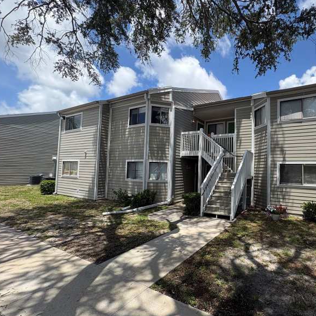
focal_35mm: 17
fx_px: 176
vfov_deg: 84.0
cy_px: 161
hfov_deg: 81.2
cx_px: 210
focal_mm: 2.22
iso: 50
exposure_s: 1/1006
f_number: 2.2
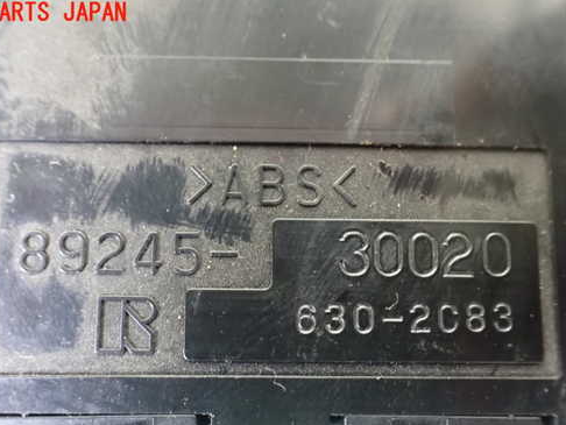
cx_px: 264
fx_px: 605
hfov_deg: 50.1
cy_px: 261
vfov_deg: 38.5
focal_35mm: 37
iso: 1250
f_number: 2.3
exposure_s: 1/30
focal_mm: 5.4
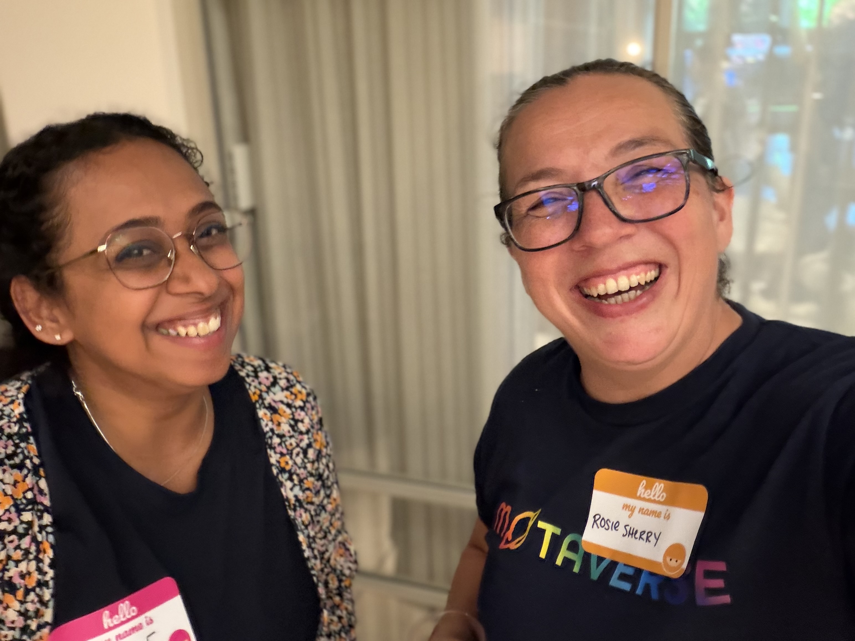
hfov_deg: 60.0
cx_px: 428
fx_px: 741
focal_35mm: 30
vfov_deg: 46.8
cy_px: 320
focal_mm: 2.71
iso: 640
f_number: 1.9
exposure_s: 1/29
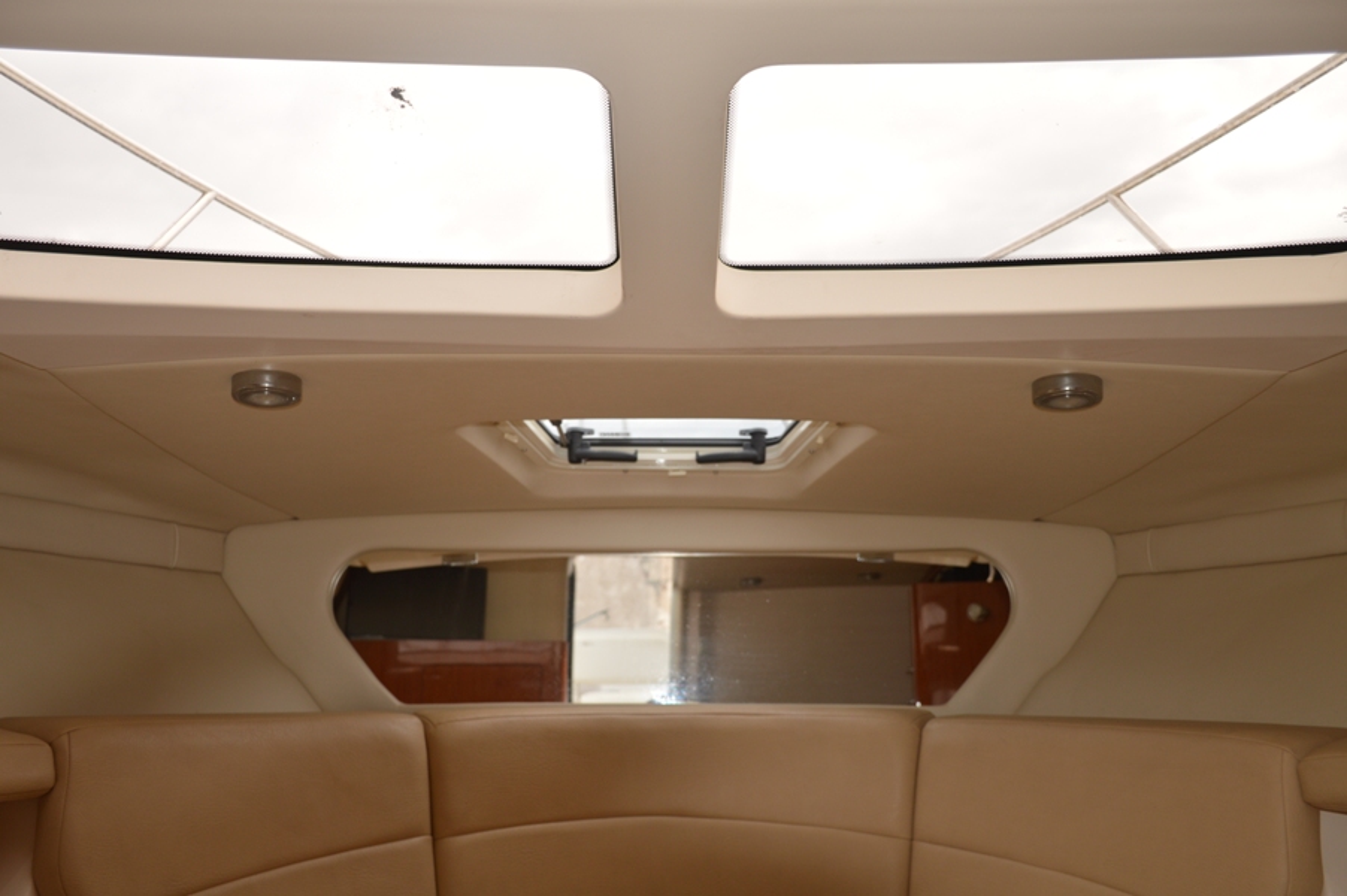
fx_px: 1234
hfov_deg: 57.3
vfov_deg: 39.9
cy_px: 448
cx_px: 674
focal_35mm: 33
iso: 125
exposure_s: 1/60
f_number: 3.5
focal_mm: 22
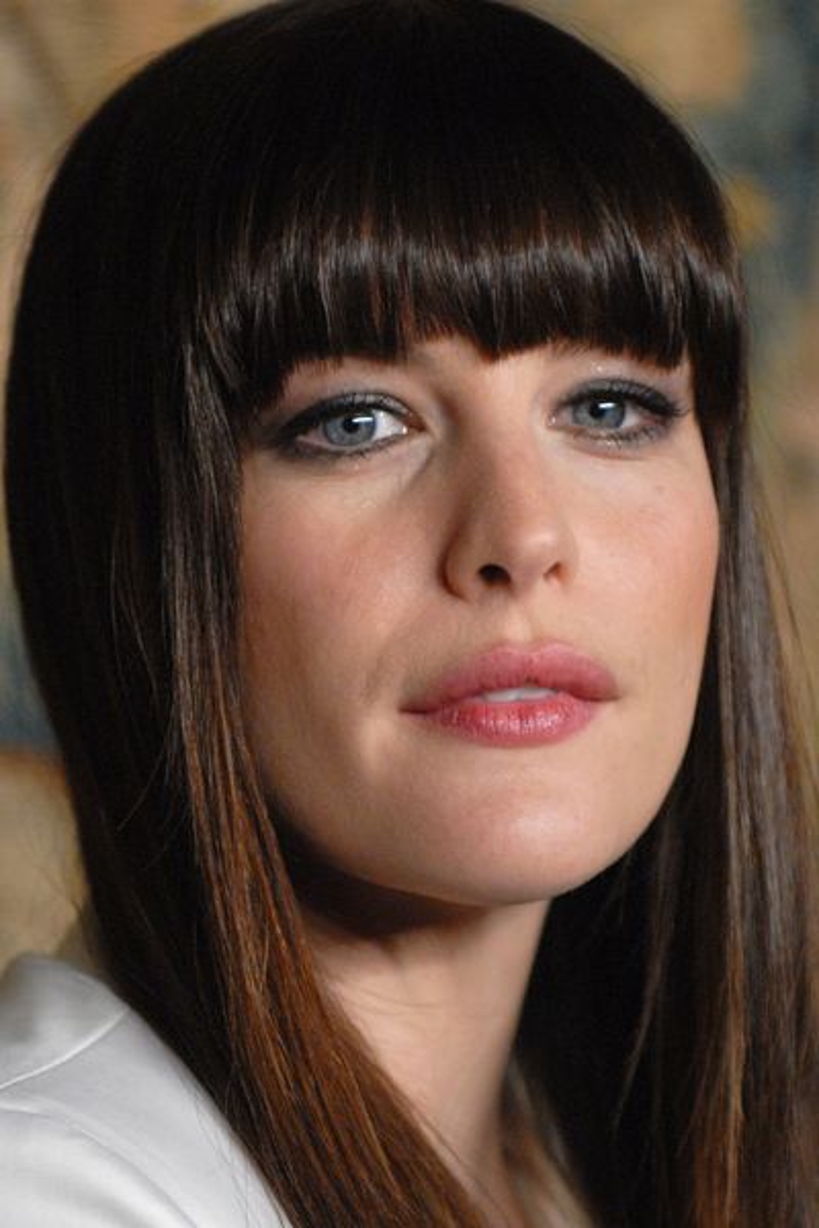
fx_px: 10237
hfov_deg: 4.6
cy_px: 614
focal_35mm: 300
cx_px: 410
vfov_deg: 6.9
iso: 800
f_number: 2.8
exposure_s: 1/320
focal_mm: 200
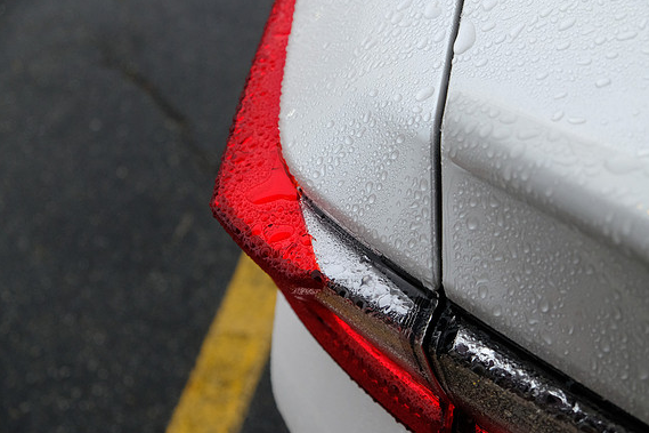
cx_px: 328
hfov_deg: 39.6
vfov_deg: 27.0
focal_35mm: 50
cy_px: 216
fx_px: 901
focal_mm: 32.9
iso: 1600
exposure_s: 1/640
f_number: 4
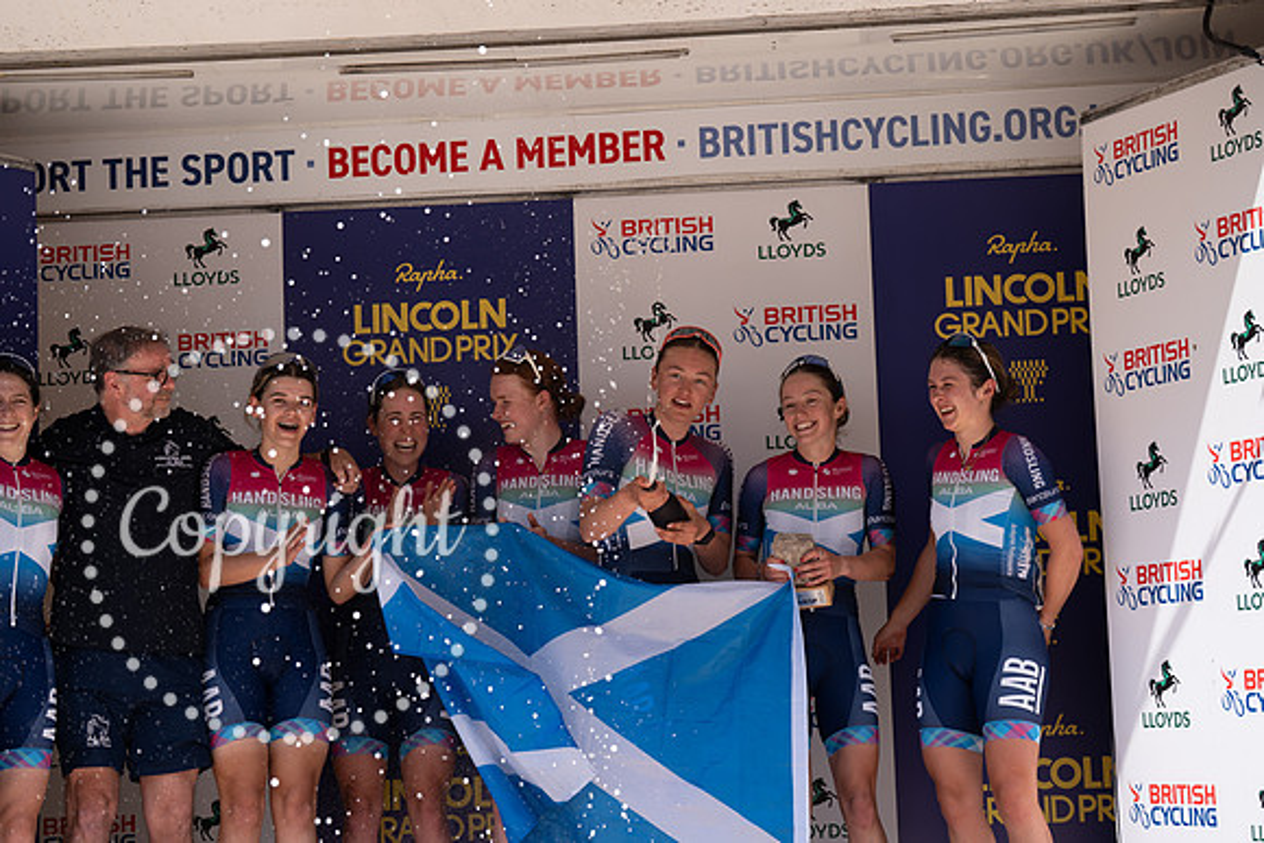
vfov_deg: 17.7
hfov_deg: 26.3
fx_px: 2704
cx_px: 632
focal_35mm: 77
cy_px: 422
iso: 400
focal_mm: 77
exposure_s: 1/1000
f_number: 4
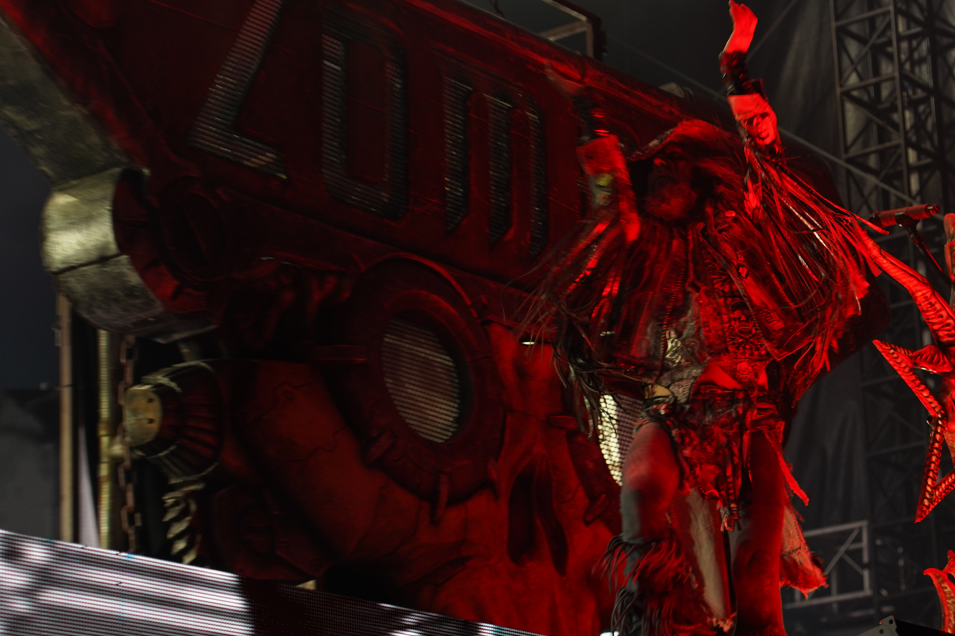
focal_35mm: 110
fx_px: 2918
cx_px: 735
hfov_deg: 18.5
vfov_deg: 12.4
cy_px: 387
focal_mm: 69
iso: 320
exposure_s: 1/125
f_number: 4
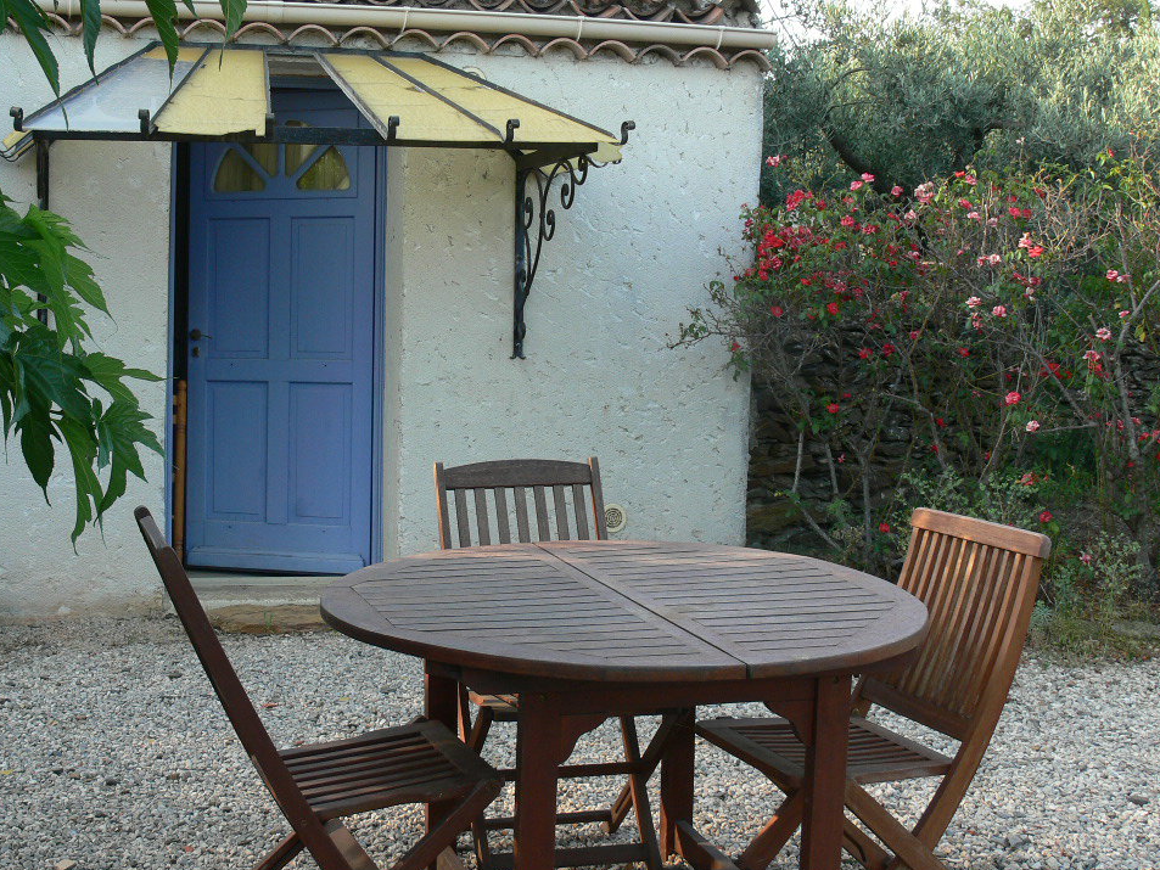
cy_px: 380
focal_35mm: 47
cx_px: 415
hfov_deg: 40.1
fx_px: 1575
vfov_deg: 30.9
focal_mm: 7.4
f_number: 4
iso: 80
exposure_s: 1/80
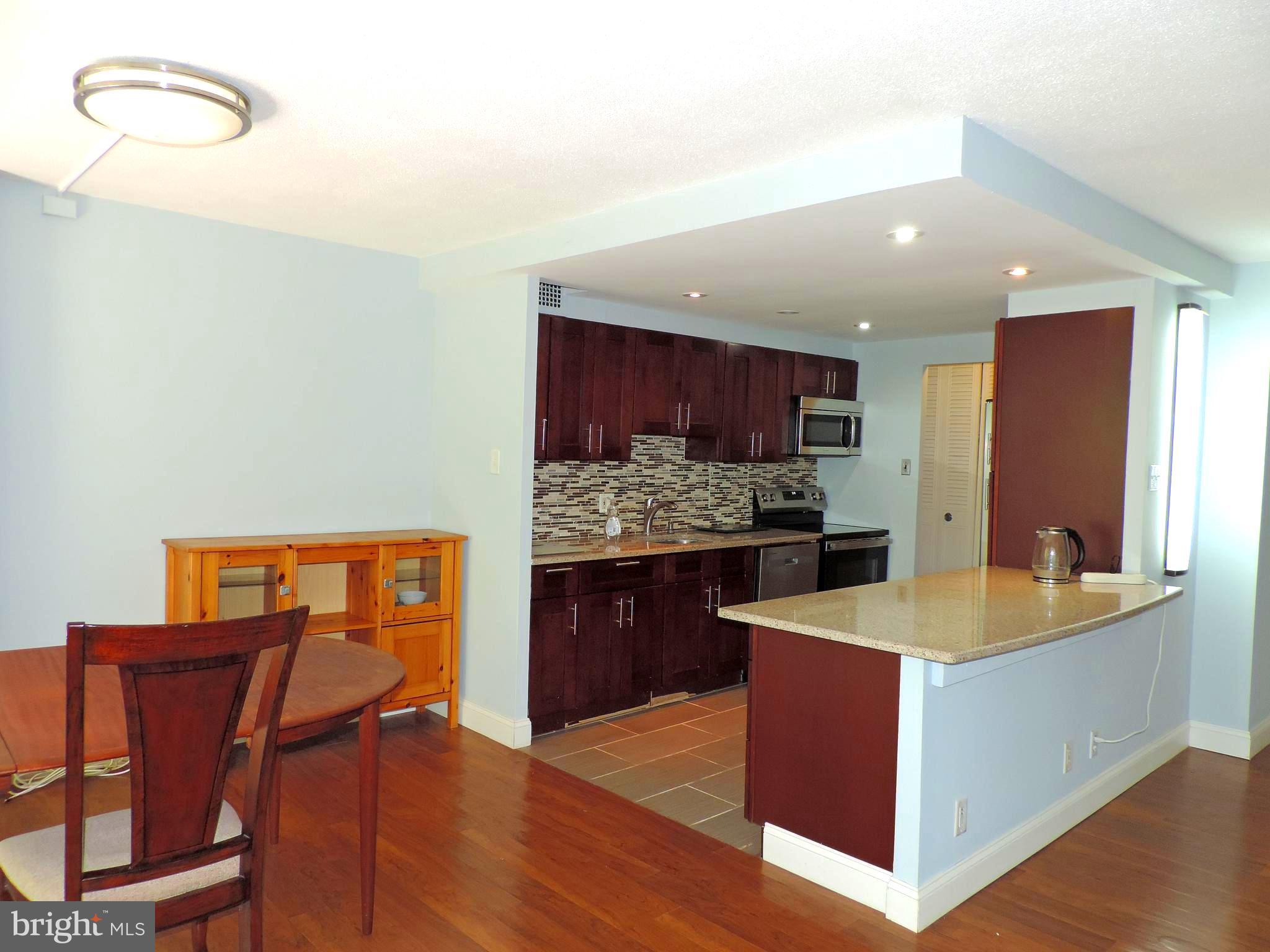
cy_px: 476
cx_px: 635
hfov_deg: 71.6
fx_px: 881
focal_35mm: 24
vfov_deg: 56.8
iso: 200
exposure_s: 1/30
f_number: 3
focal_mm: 4.3
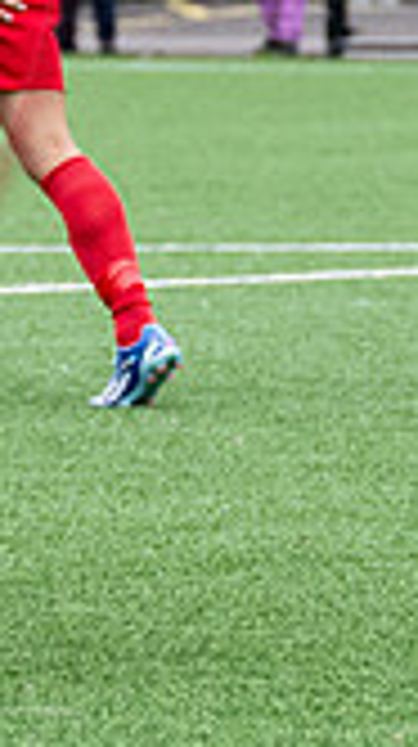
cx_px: -417
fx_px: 11503
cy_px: -294
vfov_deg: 3.7
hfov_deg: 2.1
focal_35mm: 582
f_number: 4
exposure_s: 1/1600
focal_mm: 92
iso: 800
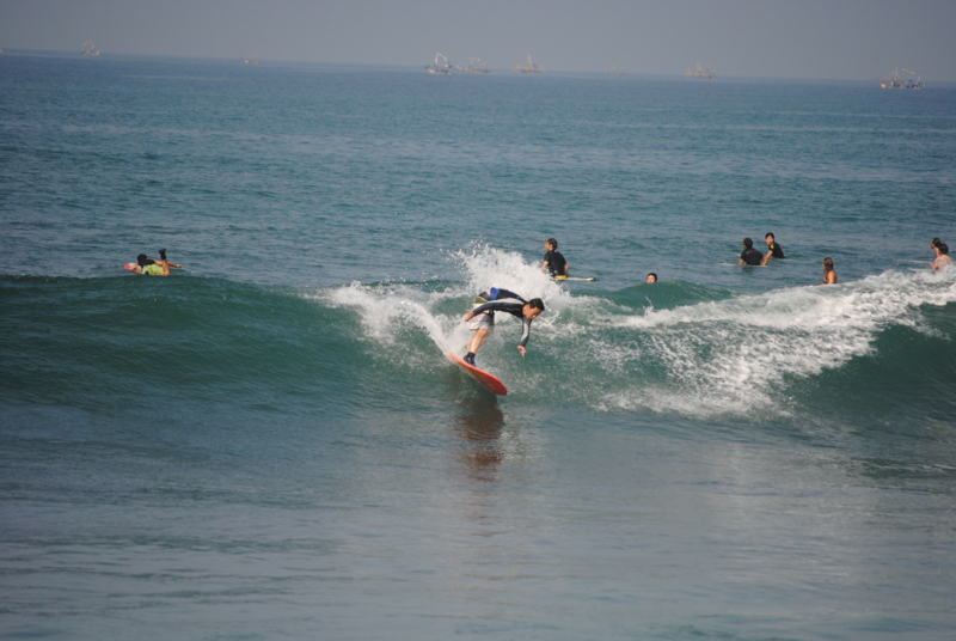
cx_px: 478
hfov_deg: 6.9
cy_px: 320
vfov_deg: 4.6
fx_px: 7978
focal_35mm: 300
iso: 180
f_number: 5.6
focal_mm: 200
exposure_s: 1/1000
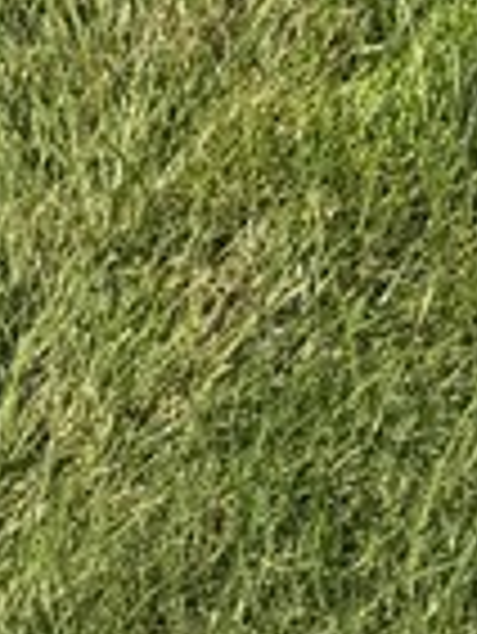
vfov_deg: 9.0
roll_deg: -1.0
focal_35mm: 174
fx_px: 3192
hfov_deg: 8.5
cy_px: -1304
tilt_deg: -12.5
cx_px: 500
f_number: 1.78
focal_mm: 6.76
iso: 80
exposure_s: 1/5319
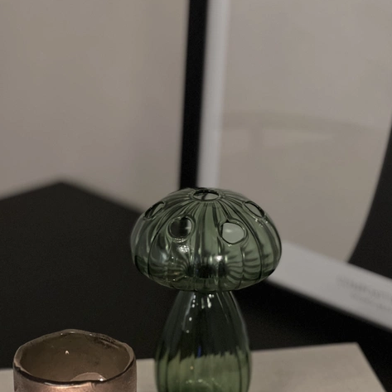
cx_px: 196
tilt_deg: -23.3
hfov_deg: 18.9
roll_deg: -0.7
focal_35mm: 92
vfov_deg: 18.8
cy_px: 263
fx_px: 1179
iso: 400
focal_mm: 9
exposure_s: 1/17
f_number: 2.8
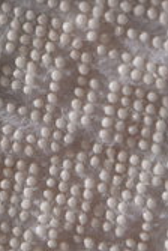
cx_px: -49
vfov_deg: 7.0
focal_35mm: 293
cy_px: -53
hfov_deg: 4.7
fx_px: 2042
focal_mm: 70
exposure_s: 1/125
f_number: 9
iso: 400
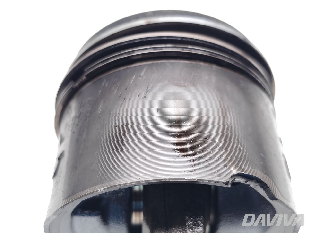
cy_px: 116
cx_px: 156
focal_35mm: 42
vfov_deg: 34.3
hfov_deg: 44.8
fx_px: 377
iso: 80
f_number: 1.65
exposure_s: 1/50
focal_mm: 6.19
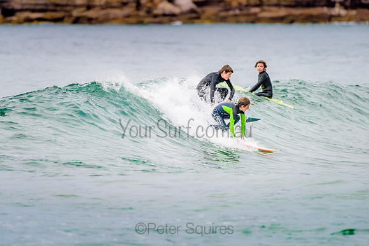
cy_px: 114
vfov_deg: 2.2
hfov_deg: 3.4
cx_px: 143
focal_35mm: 613
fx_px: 6284
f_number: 5.6
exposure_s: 1/800
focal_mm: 500
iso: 900
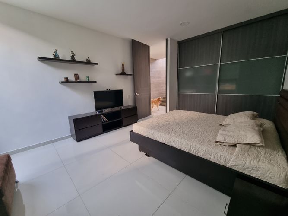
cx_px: 144
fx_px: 108
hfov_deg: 106.2
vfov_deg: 89.9
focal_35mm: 13
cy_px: 108
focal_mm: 2.2
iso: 200
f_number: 2.2
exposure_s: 1/60
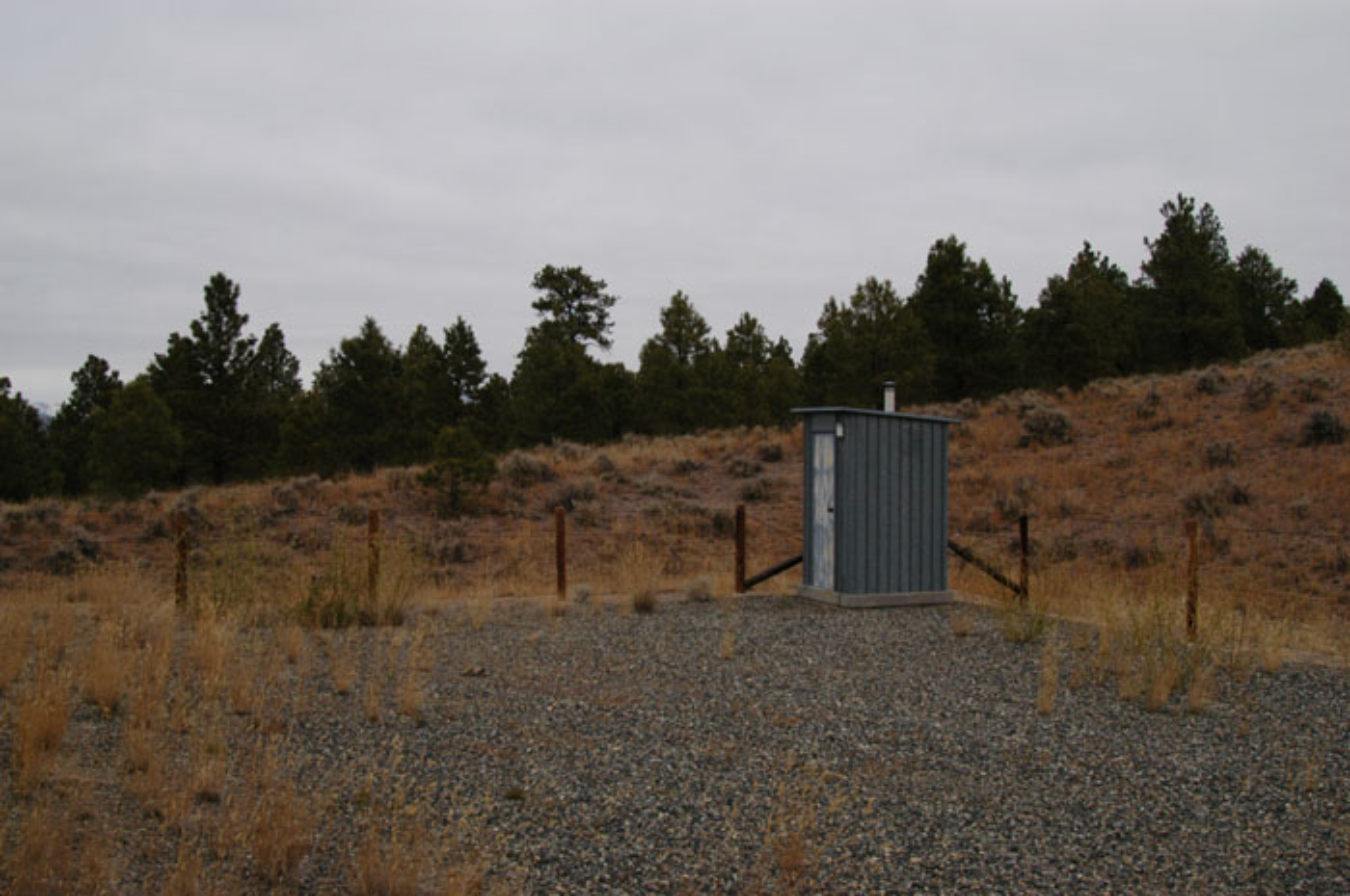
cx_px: 675
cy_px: 448
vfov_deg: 36.8
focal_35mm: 36
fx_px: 1348
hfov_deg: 53.2
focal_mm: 24
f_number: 9
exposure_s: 1/320
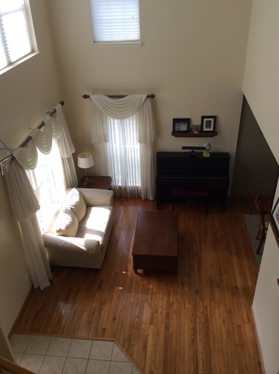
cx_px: 140
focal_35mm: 33
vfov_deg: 55.4
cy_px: 187
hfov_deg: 42.9
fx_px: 355
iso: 32
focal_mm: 3.3
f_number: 2.4
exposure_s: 1/122
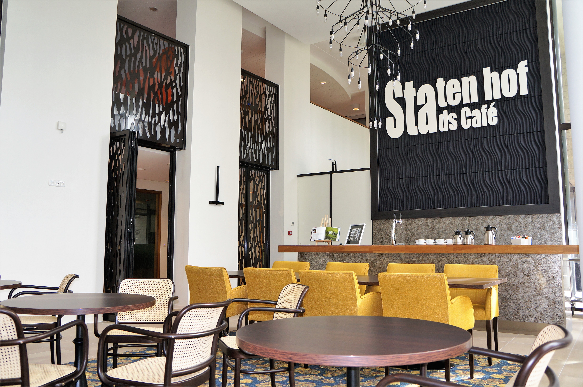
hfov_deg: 64.6
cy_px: 194
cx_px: 292
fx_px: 461
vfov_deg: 45.6
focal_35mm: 28
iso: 200
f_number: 4
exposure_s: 1/160
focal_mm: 19
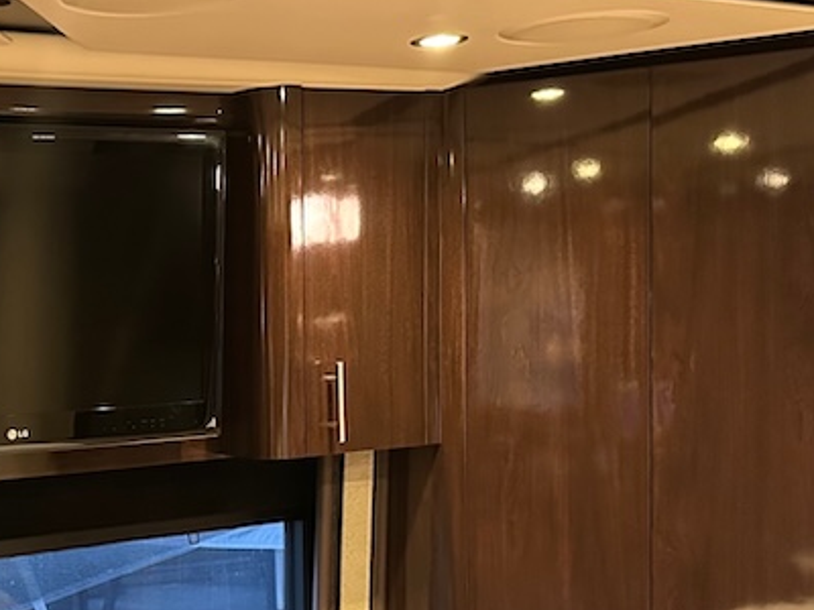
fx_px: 1411
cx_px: -22
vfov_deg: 24.2
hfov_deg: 29.8
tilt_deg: -4.6
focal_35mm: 60
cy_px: 451
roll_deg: +3.7
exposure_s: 1/40
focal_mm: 6.86
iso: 1000
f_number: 1.78
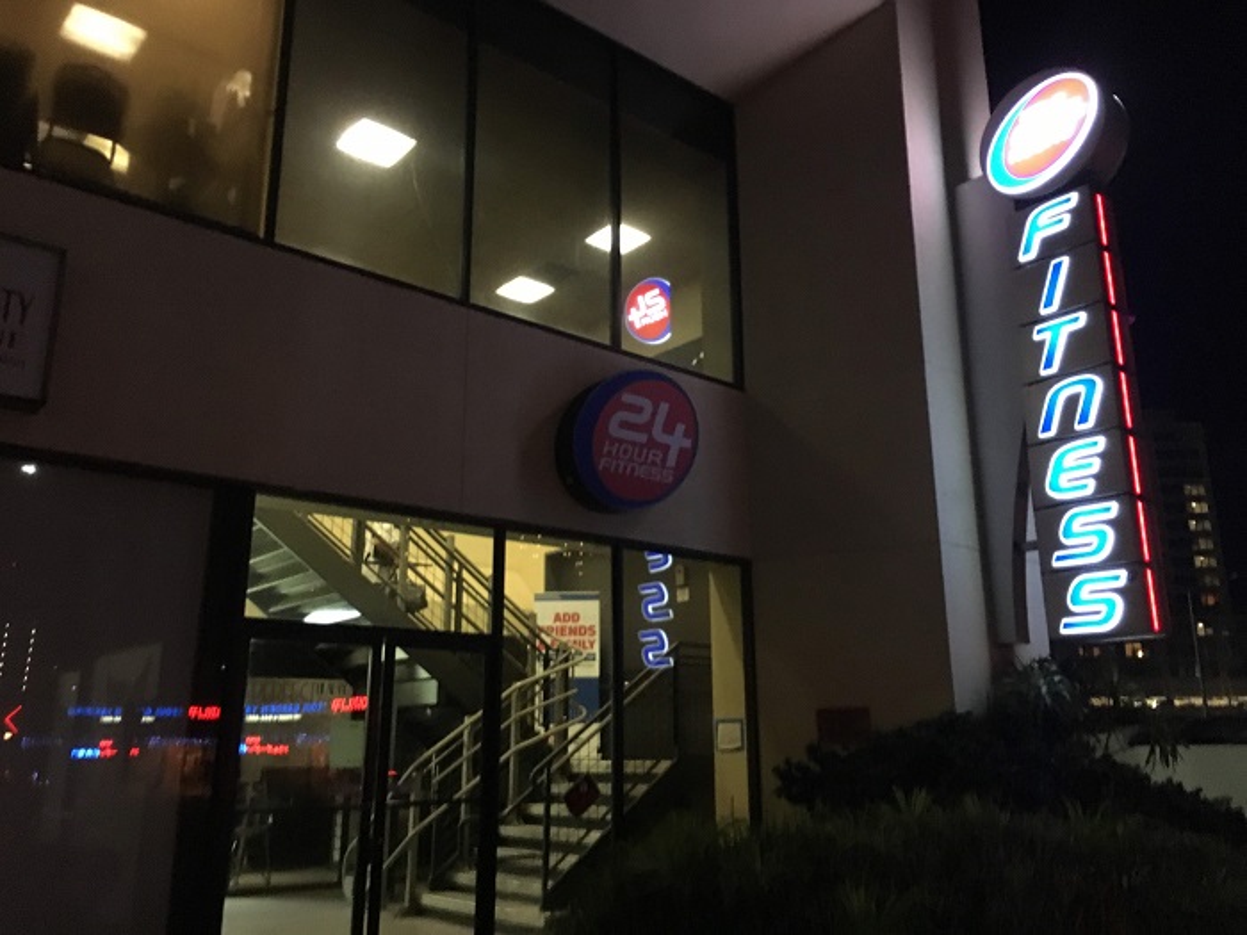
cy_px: 468
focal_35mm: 29
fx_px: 1045
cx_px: 624
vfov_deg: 48.2
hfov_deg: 61.7
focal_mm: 4.15
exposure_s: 1/15
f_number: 2.2
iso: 320
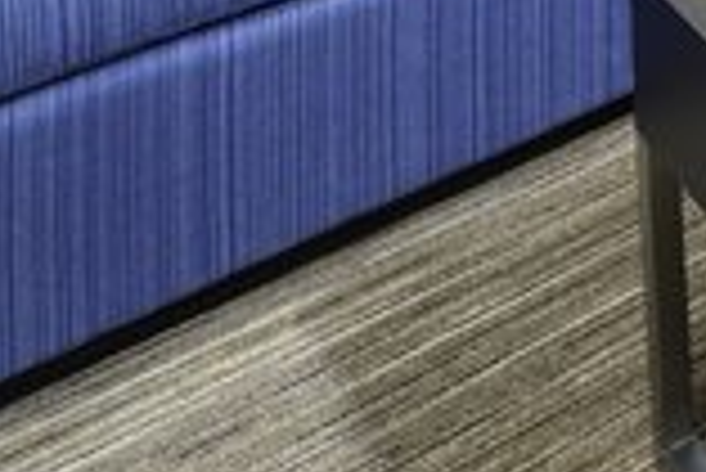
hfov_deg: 17.8
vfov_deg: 18.0
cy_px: -366
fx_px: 1197
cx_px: 1502
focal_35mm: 61
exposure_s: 1/60
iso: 100
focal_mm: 12
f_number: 9
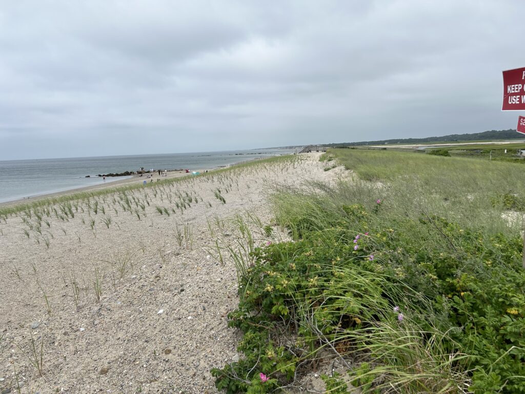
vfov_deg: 53.1
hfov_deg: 67.3
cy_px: 197
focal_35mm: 26
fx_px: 394
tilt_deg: -7.4
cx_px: 262
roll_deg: +3.2
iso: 50
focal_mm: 5.7
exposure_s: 1/4444
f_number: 1.5
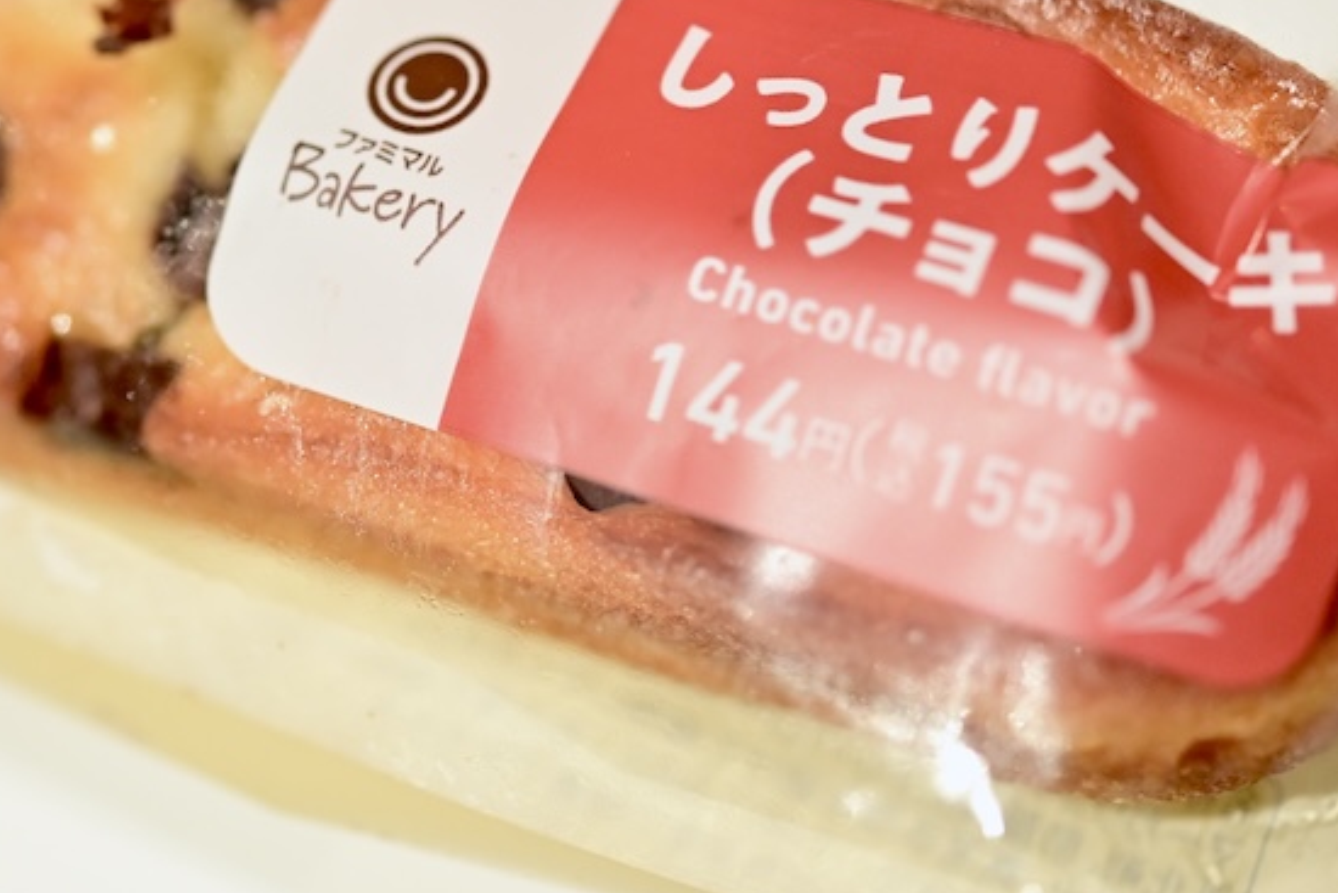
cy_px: 240
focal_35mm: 109
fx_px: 4052
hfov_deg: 18.7
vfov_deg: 12.5
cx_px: 392
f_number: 3
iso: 3200
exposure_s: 1/200
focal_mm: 60
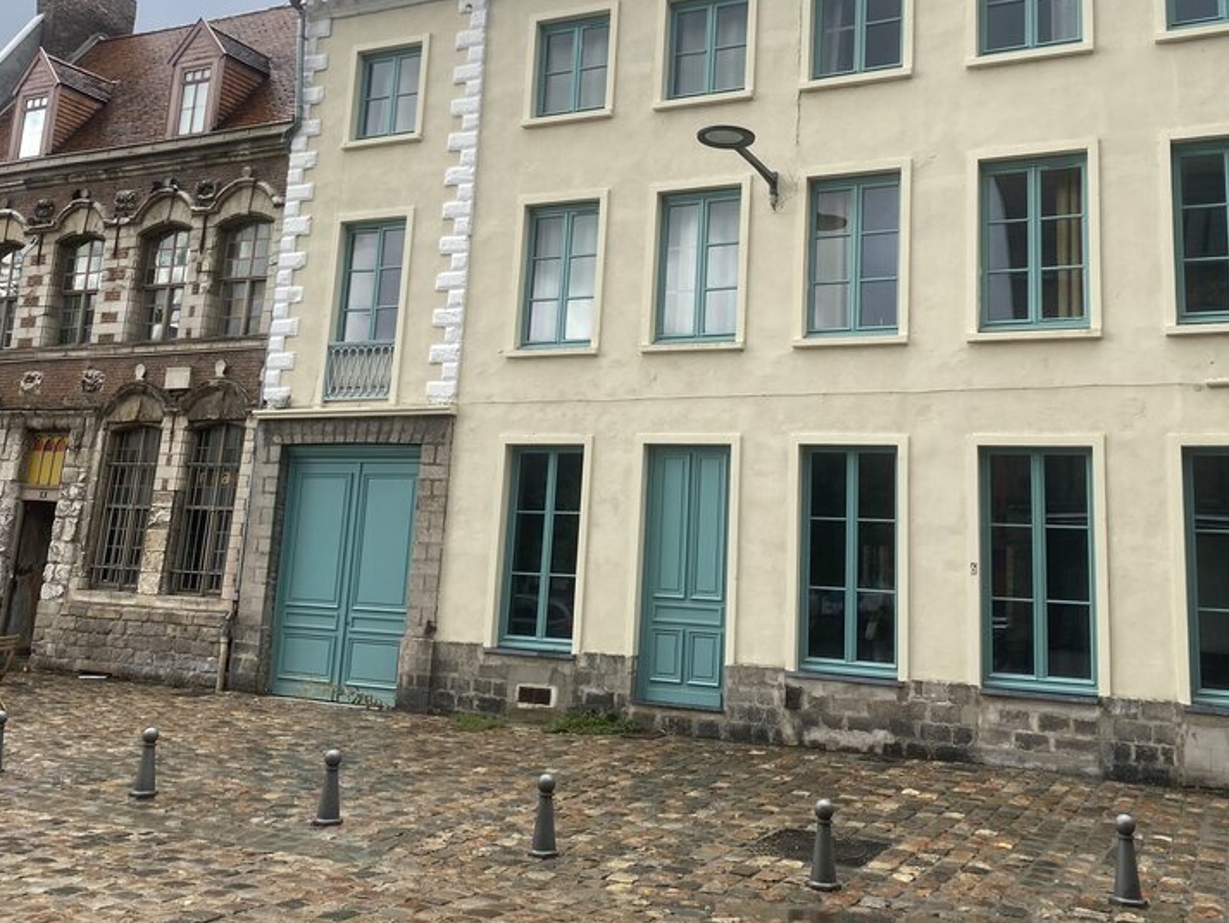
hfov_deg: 52.5
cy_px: 336
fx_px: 1243
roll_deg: -1.8
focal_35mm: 35
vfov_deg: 40.4
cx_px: 677
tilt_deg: +10.7
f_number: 1.8
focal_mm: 4.25
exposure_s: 1/845
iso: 32
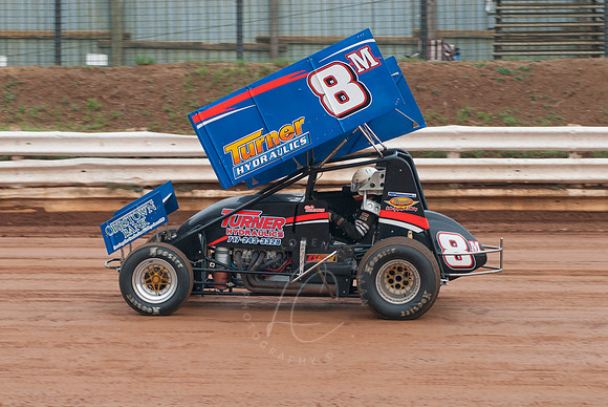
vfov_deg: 9.7
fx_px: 2409
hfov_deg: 14.4
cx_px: 304
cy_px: 204
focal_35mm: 142
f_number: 4
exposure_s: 1/320
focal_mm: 95
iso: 400
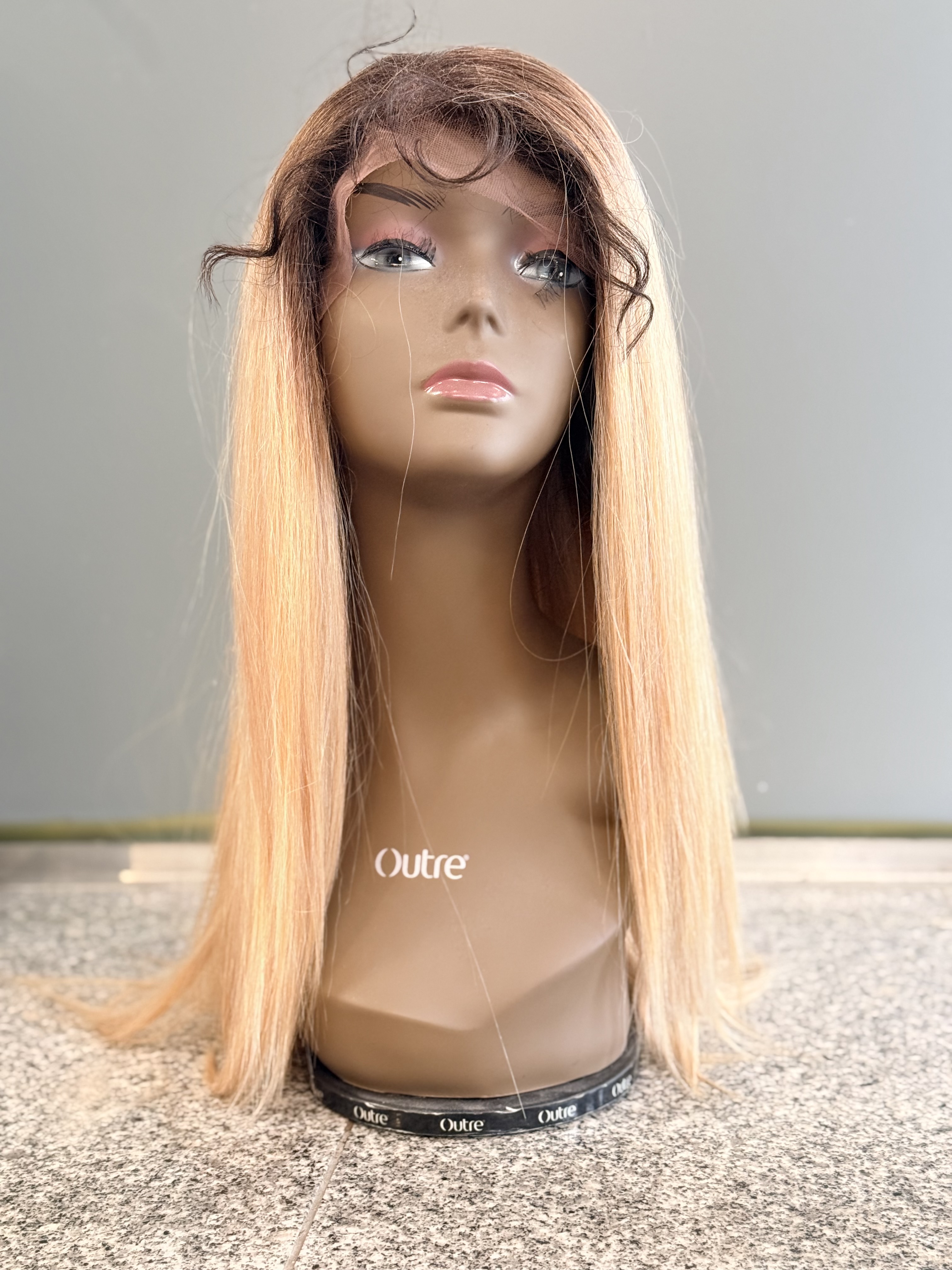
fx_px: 1760
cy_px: 635
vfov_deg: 39.7
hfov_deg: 30.3
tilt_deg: -8.2
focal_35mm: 48
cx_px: 476
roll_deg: +2.0
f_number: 1.78
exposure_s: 1/100
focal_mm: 6.76
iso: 320
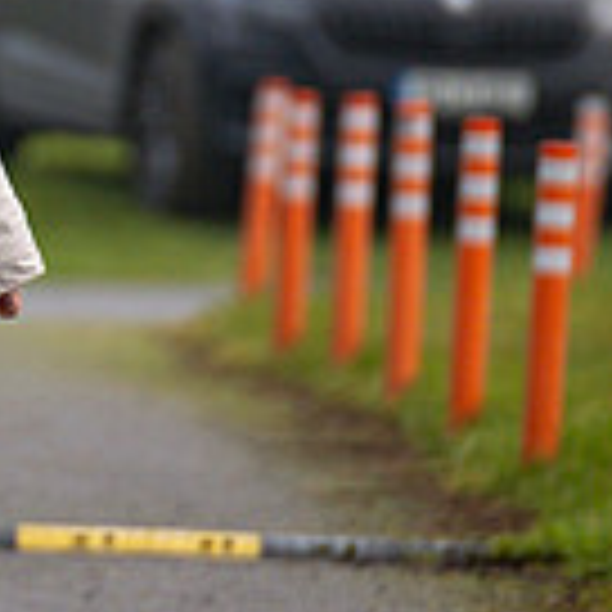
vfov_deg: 1.1
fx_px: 32624
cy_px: 81
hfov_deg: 1.1
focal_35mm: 1631
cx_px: -680
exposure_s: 1/1600
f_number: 2.8
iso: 360
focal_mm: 300
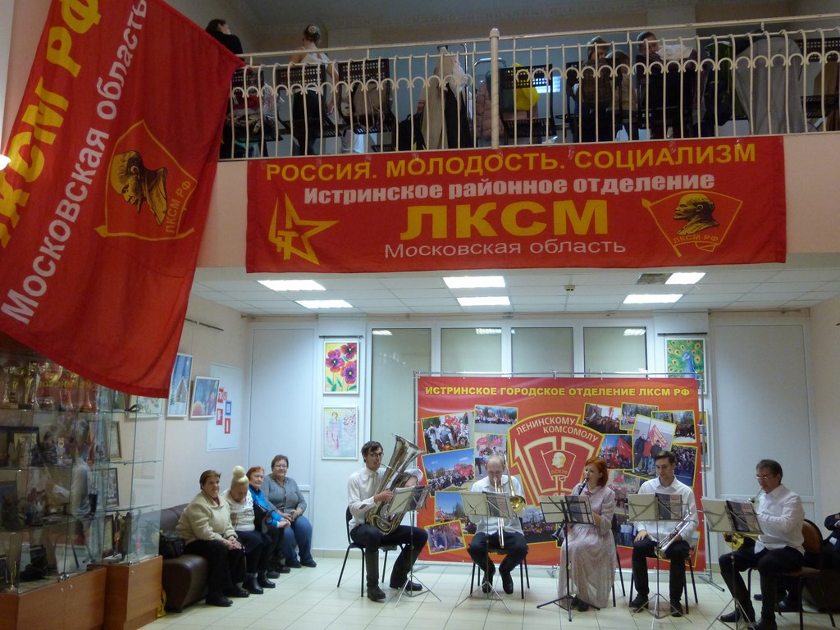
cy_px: 315
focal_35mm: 33
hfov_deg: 55.4
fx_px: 801
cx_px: 420
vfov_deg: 42.9
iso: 400
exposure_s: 1/30
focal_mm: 5.8
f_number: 3
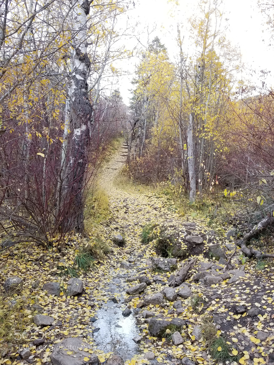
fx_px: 274
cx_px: 137
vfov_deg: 67.3
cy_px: 182
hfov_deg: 53.1
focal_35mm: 26
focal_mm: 4.25
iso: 100
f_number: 1.7
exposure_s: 1/120
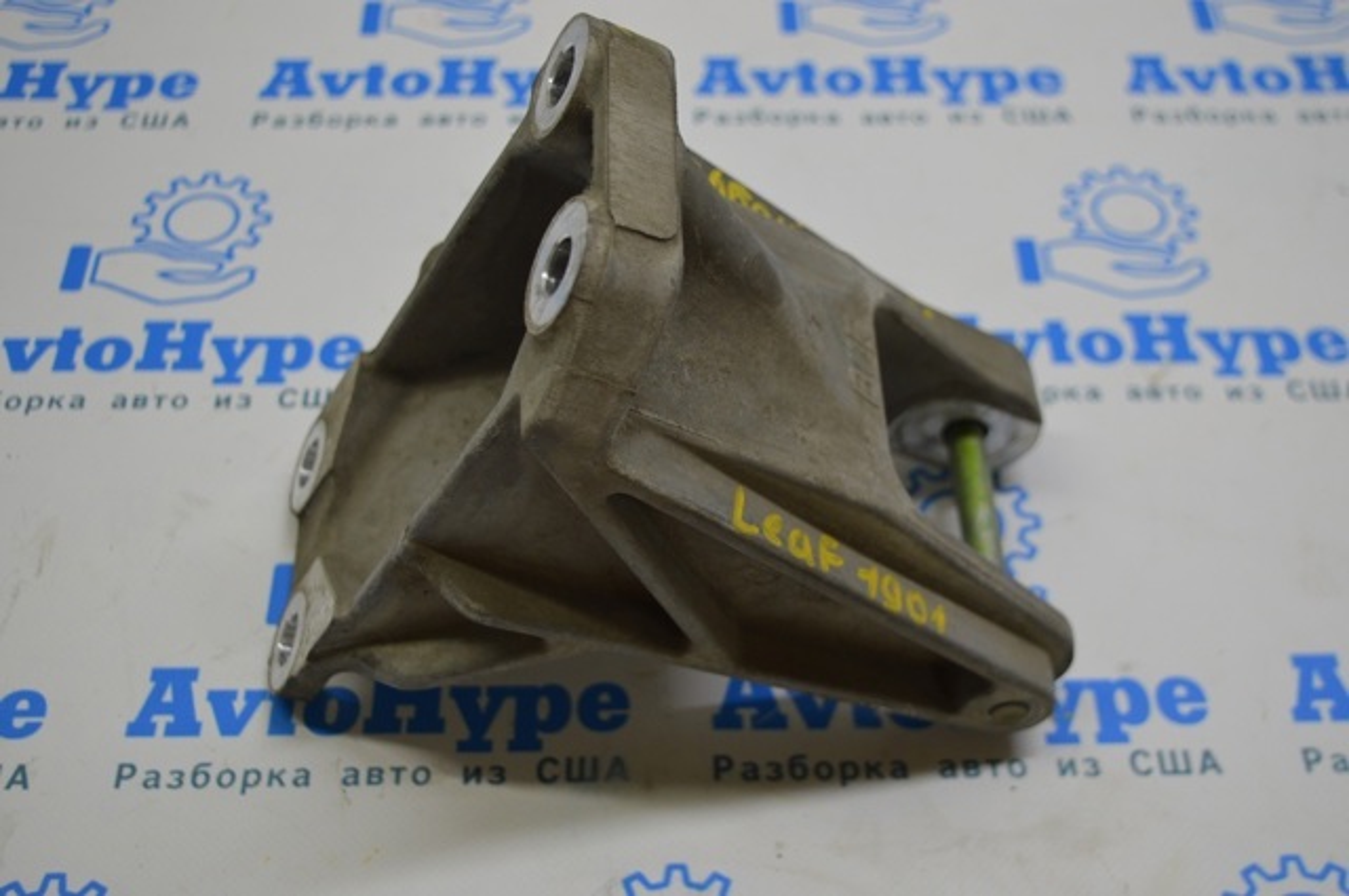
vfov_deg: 28.0
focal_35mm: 48
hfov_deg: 41.2
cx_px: 674
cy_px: 448
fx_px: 1796
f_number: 4.5
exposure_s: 1/50
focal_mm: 32
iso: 400
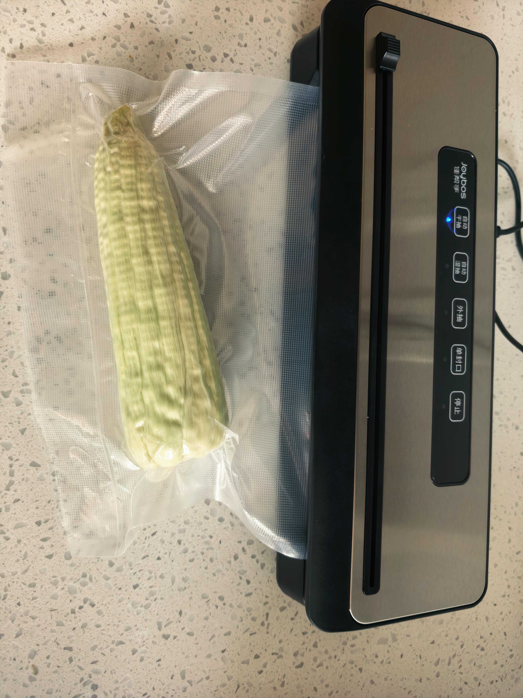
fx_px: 483
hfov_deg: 56.8
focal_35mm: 24
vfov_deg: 71.6
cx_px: 262
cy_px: 349
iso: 200
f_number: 1.4
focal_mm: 5.75
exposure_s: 1/50
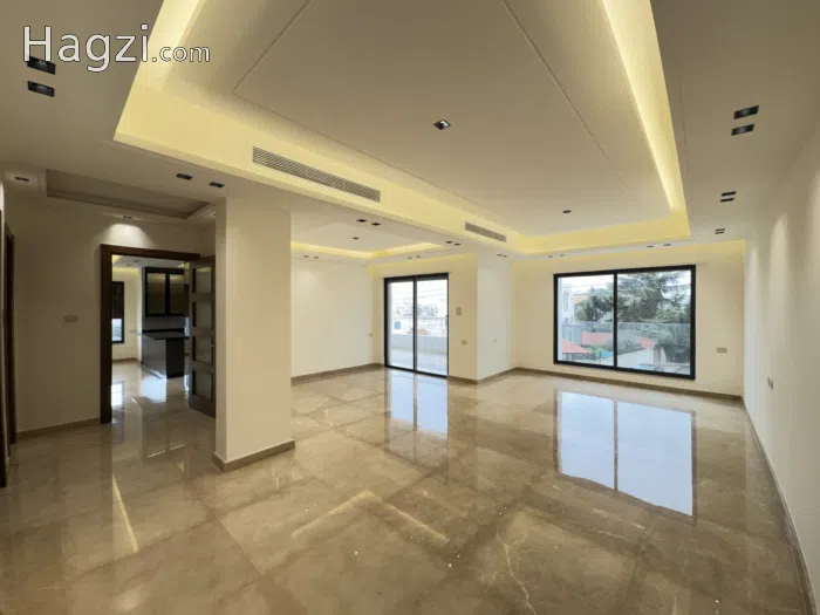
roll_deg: -0.3
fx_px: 332
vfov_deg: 85.7
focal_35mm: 14
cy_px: 308
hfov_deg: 102.1
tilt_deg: -0.8
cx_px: 410
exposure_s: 1/100
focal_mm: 2.22
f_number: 2.2
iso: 80
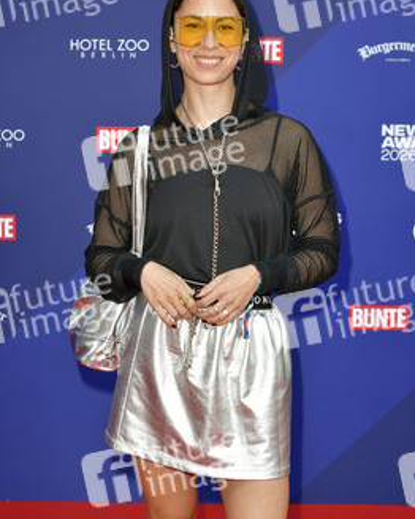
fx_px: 1091
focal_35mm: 71
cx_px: 209
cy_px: 233
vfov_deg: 26.8
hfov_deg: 21.5
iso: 640
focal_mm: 62
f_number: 6.3
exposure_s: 1/200
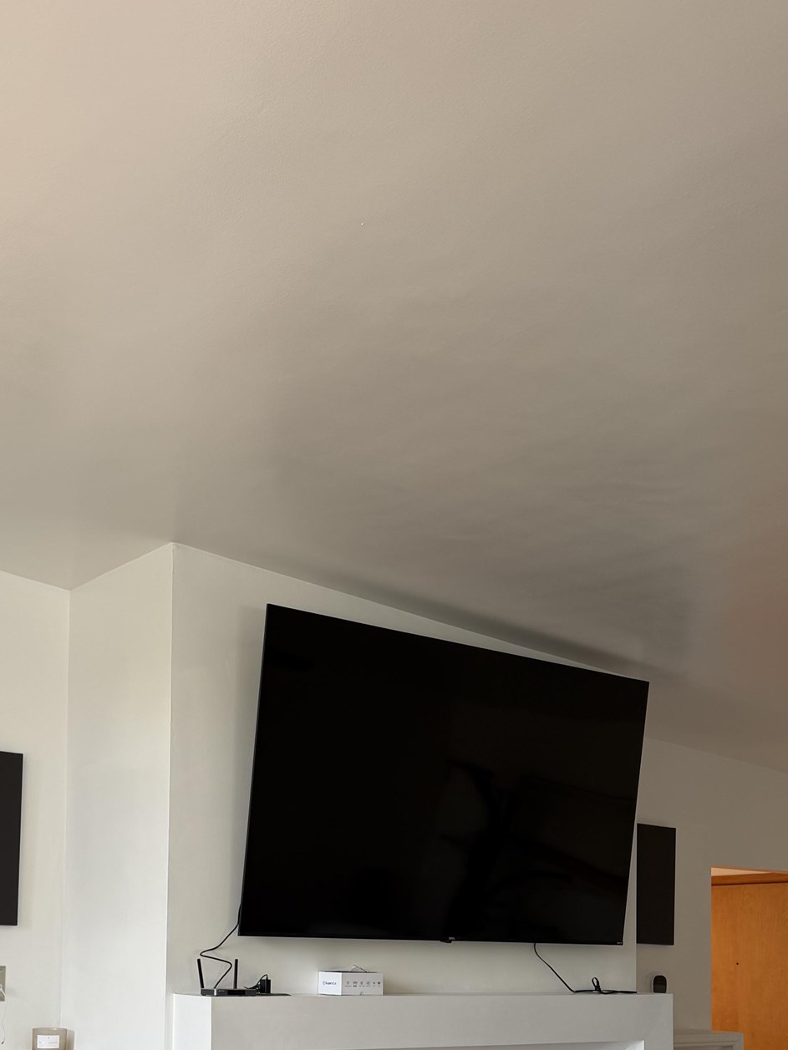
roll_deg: -0.4
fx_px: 1335
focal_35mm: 44
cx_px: 341
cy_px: 892
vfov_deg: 40.5
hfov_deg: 32.8
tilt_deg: +2.8
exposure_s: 1/130
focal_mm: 6.76
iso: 50
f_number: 1.78
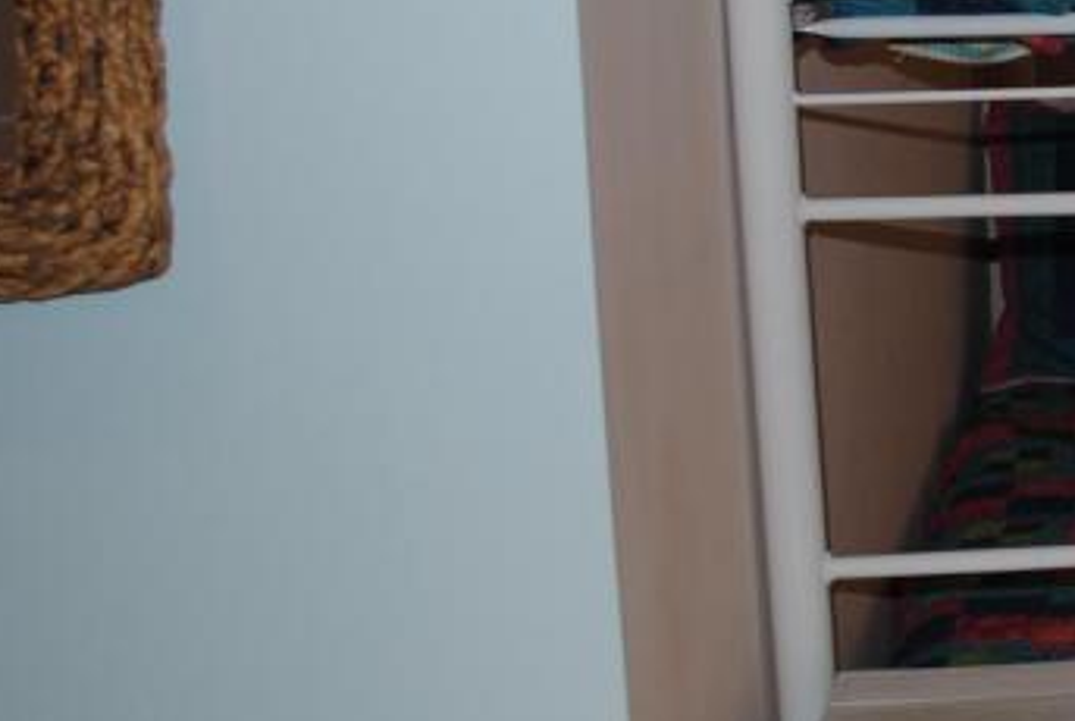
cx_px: 1721
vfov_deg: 15.2
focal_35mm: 90
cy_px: 238
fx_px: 2692
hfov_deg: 19.1
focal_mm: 18
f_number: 3.5
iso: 200
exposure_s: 1/60
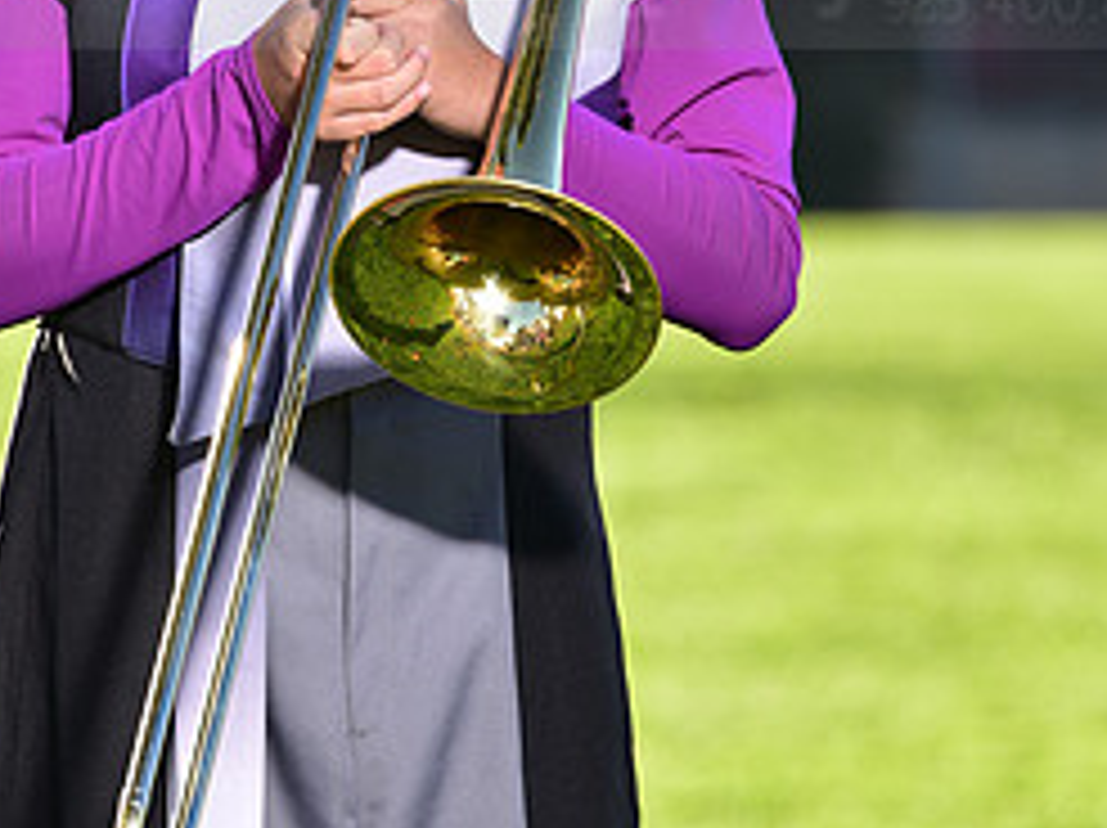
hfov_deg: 4.4
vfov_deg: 3.3
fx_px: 14505
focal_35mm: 454
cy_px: -94
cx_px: 295
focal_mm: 200
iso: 100
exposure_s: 1/250
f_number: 5
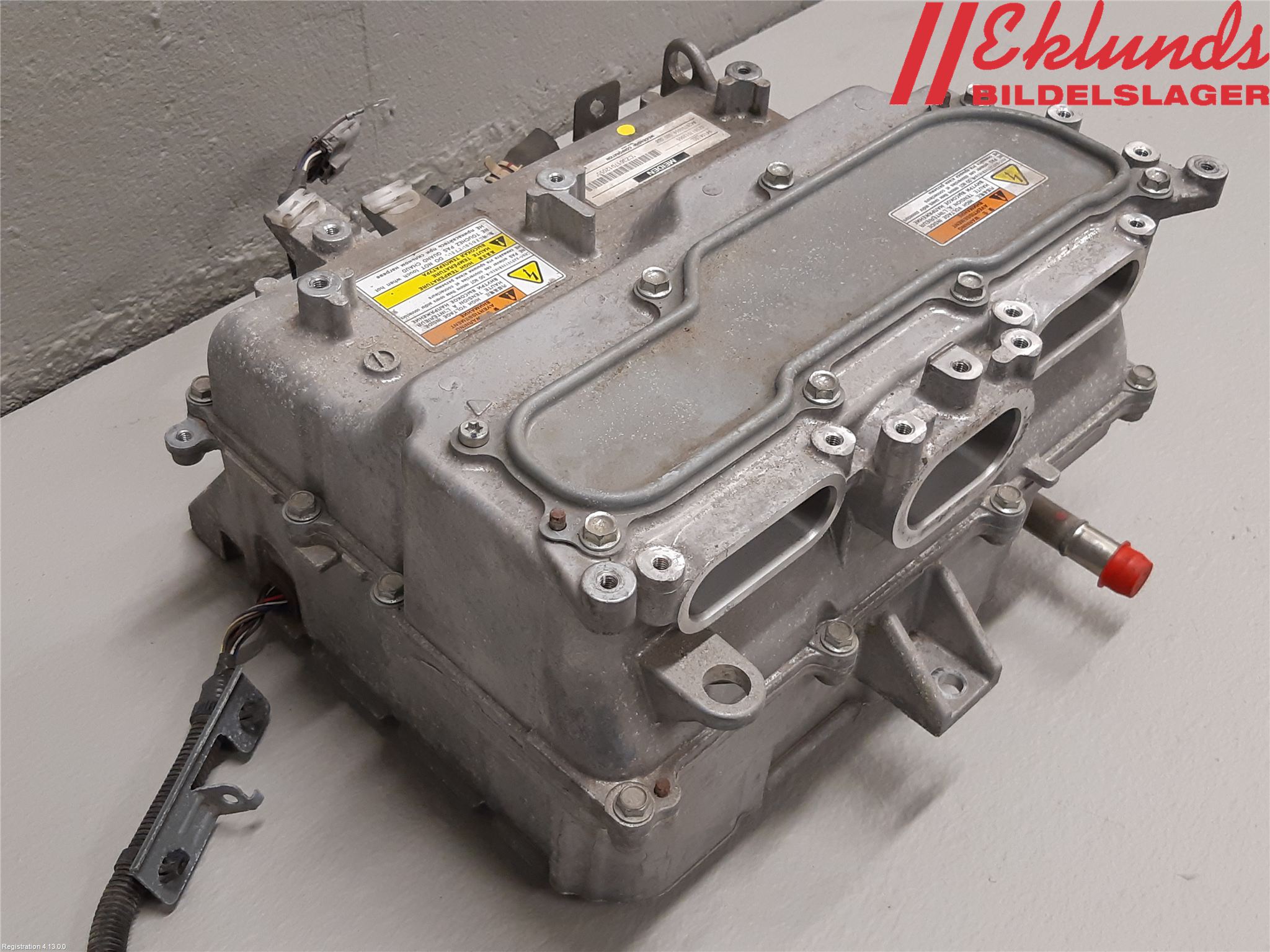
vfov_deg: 53.1
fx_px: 954
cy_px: 476
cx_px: 635
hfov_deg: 67.3
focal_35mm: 26
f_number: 1.7
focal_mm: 3.93
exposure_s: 1/50
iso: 125
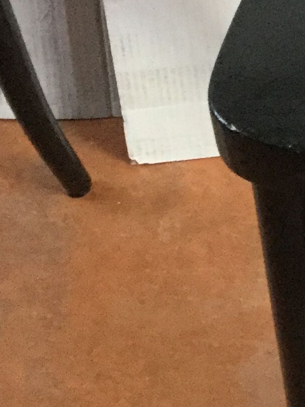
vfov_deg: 15.3
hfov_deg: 11.0
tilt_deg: -35.2
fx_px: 1457
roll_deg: +0.9
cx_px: 584
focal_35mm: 124
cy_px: -85
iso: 160
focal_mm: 3.3
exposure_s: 1/30
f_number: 2.4
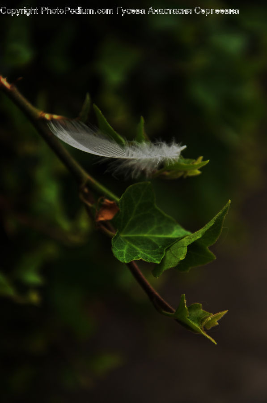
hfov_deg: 8.7
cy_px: 202
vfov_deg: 13.1
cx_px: 134
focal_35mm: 158
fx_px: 1758
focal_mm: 105
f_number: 5.6
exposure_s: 1/200
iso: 100
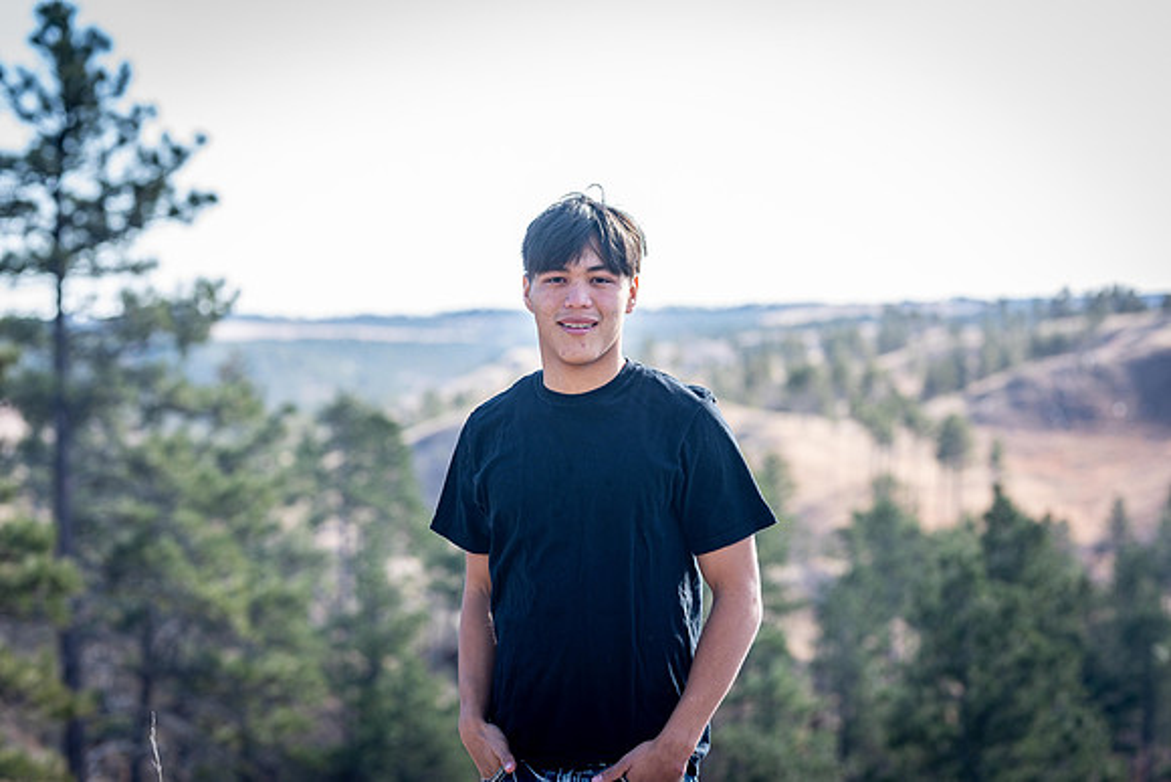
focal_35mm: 85
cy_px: 391
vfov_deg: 16.1
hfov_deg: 23.9
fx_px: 2765
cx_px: 586
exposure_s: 1/200
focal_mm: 85
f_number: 3.2
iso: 31
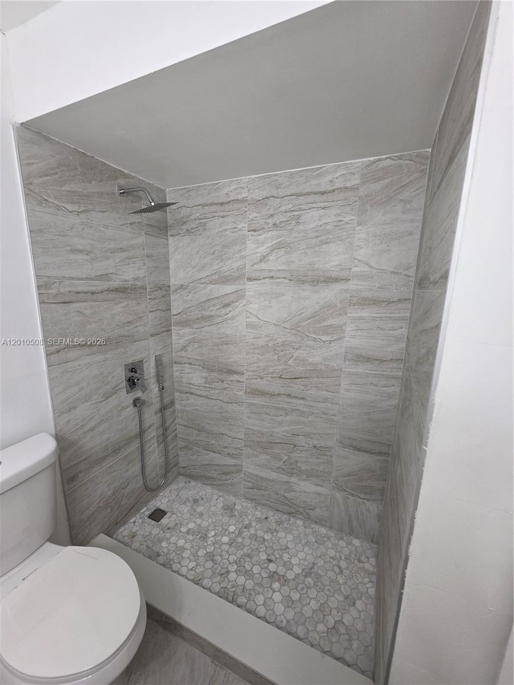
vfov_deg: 106.2
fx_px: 257
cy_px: 342
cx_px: 257
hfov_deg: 89.9
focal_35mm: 13
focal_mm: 2.2
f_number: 1.9
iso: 200
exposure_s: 1/120
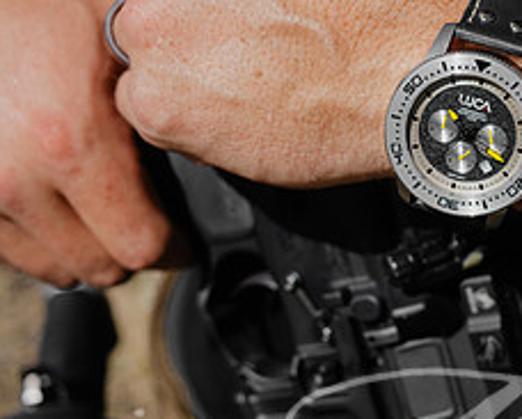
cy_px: 200
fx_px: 959
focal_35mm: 62
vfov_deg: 24.6
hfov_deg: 28.7
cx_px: 513
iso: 125
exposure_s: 1/2000
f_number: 4
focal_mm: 26
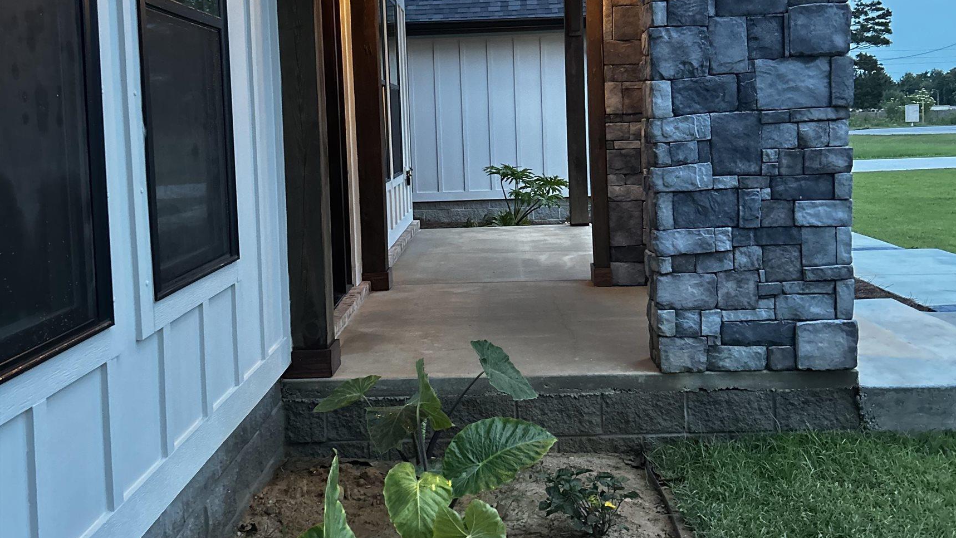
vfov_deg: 30.8
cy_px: 157
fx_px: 963
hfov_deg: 52.8
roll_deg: +0.4
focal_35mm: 38
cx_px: 480
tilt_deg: -2.1
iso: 500
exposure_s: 1/46
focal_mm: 5.7
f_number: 1.5
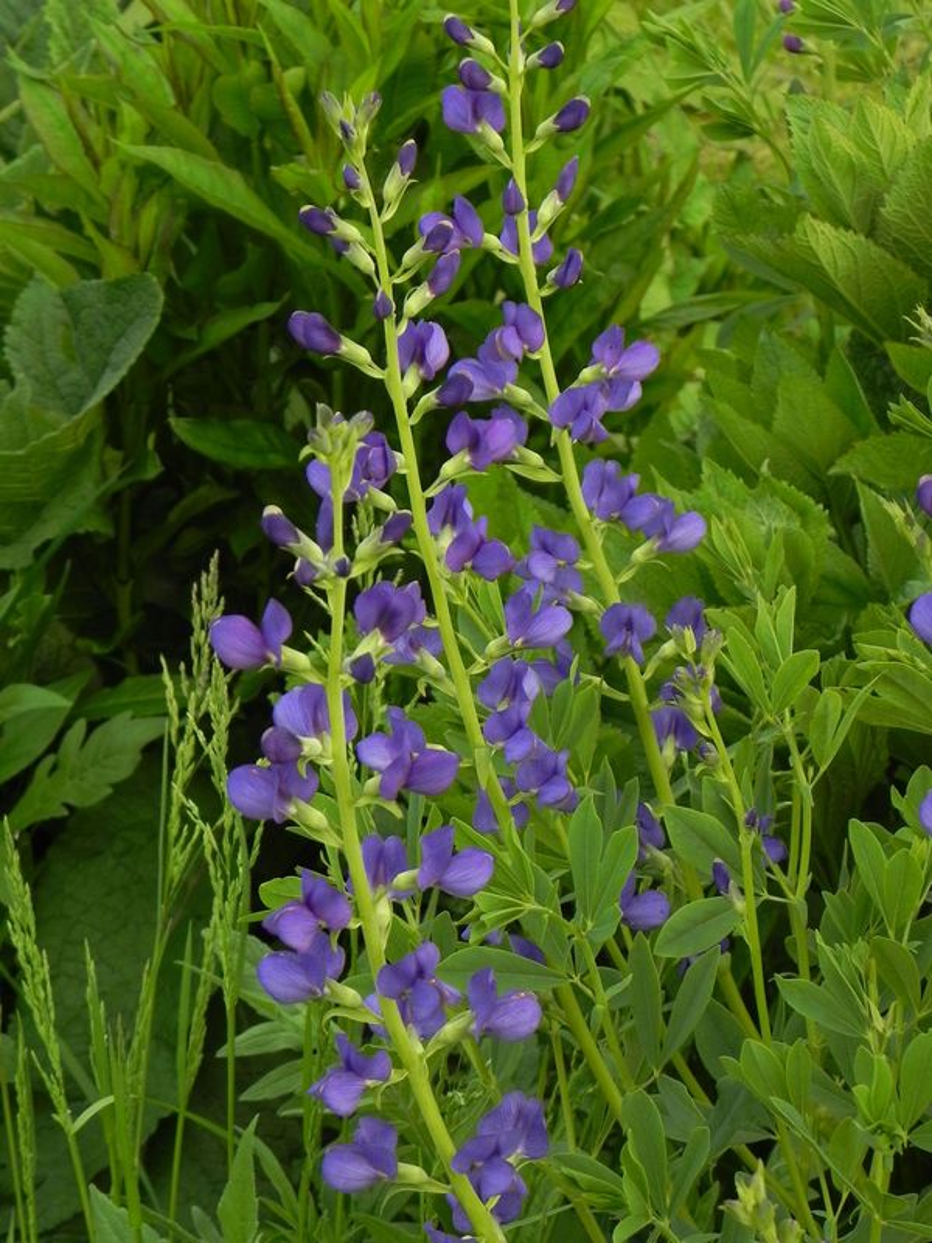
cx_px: 466
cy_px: 622
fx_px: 3769
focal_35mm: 105
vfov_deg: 18.7
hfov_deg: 14.1
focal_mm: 18.8
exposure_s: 1/50
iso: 160
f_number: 4.5
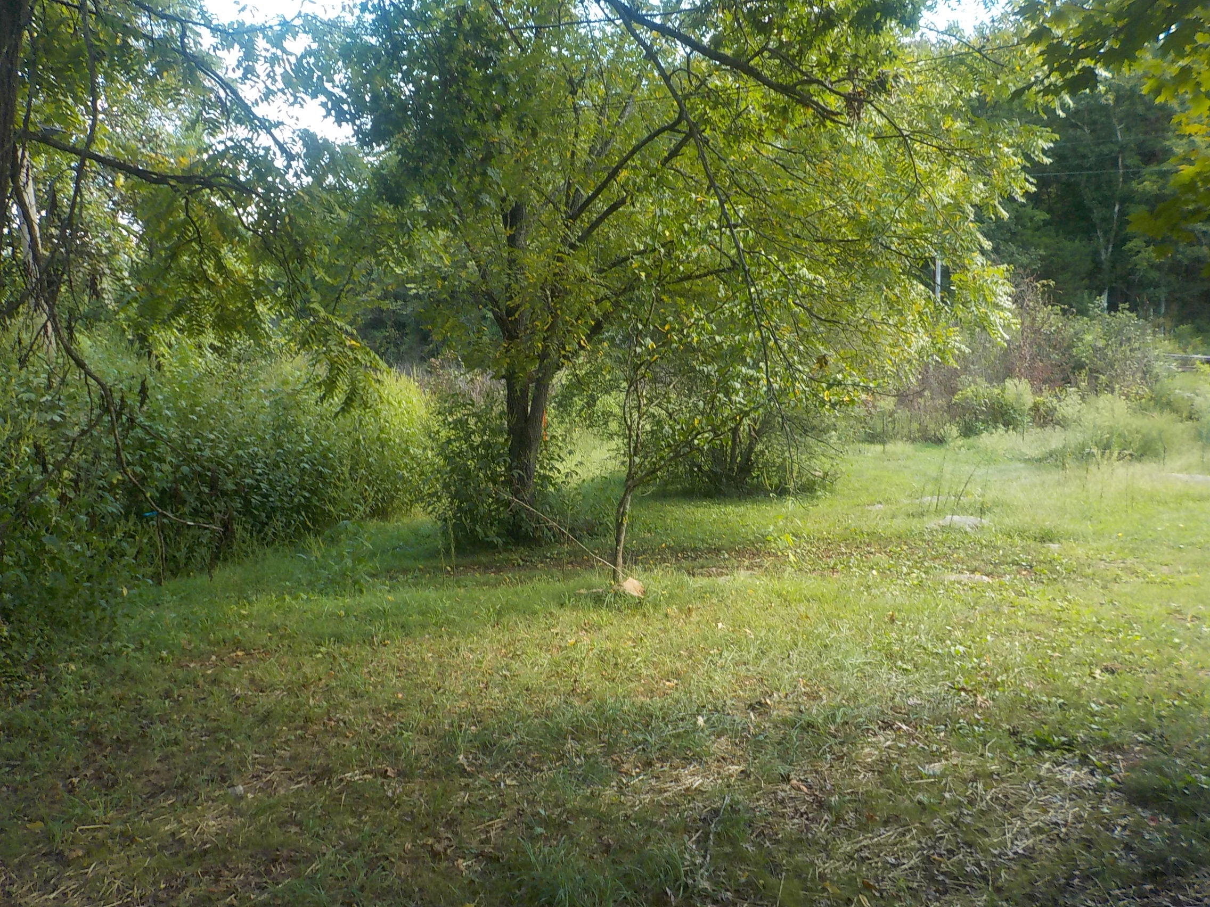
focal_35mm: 30
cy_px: 454
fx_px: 1049
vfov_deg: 46.8
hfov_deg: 60.0
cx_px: 605
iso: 125
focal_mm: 4.1
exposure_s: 1/125
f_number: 3.3
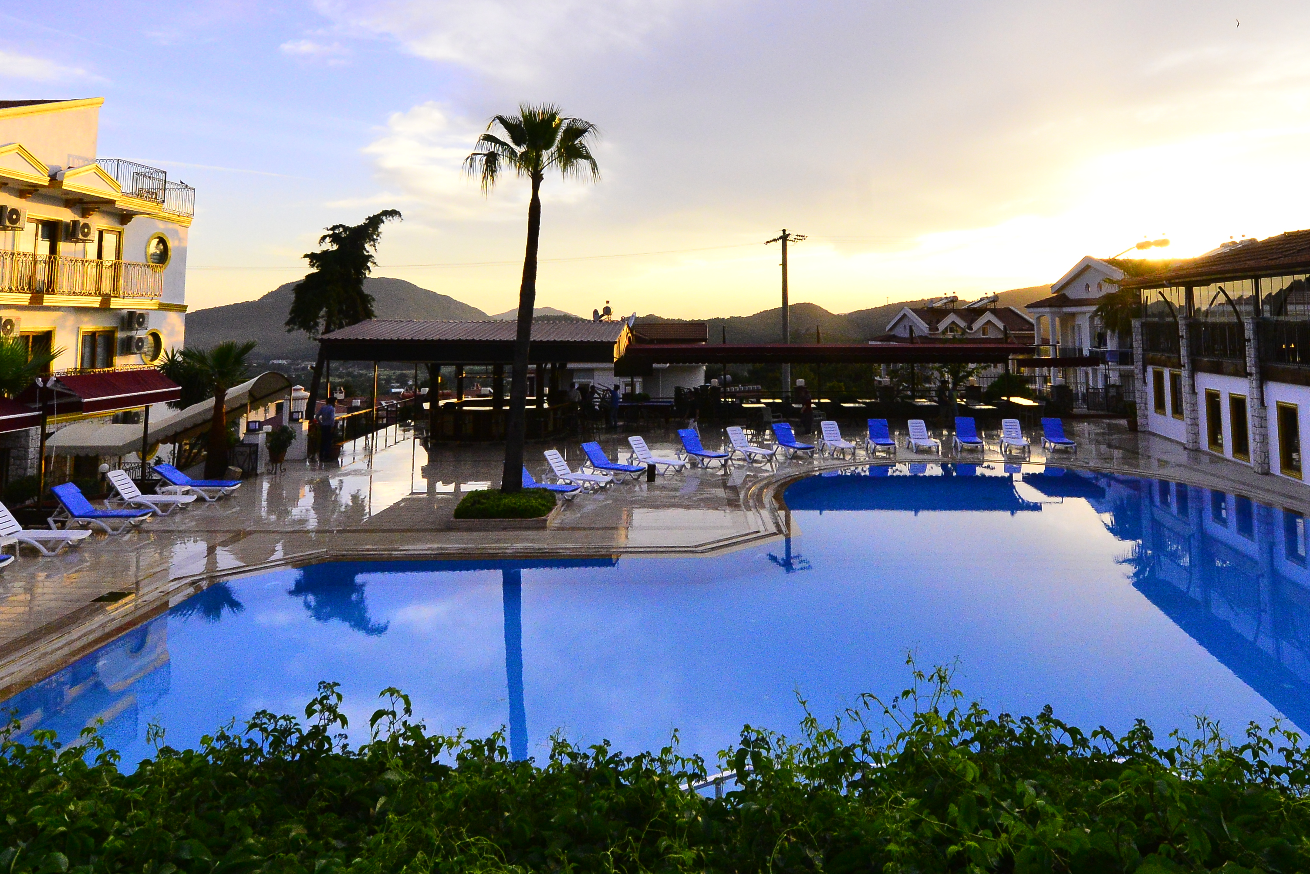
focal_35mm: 24
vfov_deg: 51.5
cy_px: 245
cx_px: 708
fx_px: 874
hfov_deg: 73.6
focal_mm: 12
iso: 3200
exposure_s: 1/500
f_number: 11
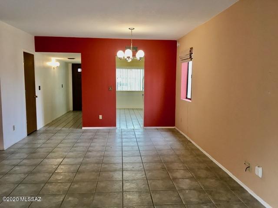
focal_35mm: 29
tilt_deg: -5.8
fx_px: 233
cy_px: 104
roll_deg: -0.4
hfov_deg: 61.7
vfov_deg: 48.2
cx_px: 139
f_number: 2.2
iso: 32
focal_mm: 4.15
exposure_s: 1/30
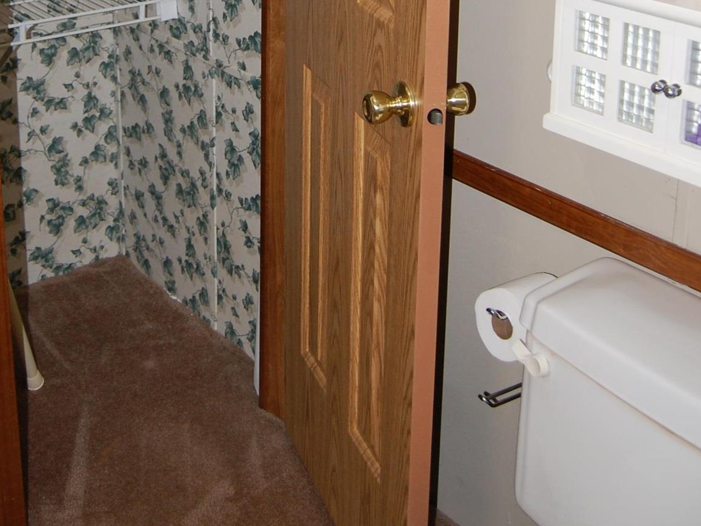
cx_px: 250
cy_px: -77
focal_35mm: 52
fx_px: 1053
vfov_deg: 25.6
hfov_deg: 36.5
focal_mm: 18
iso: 400
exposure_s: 1/60
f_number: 3.5
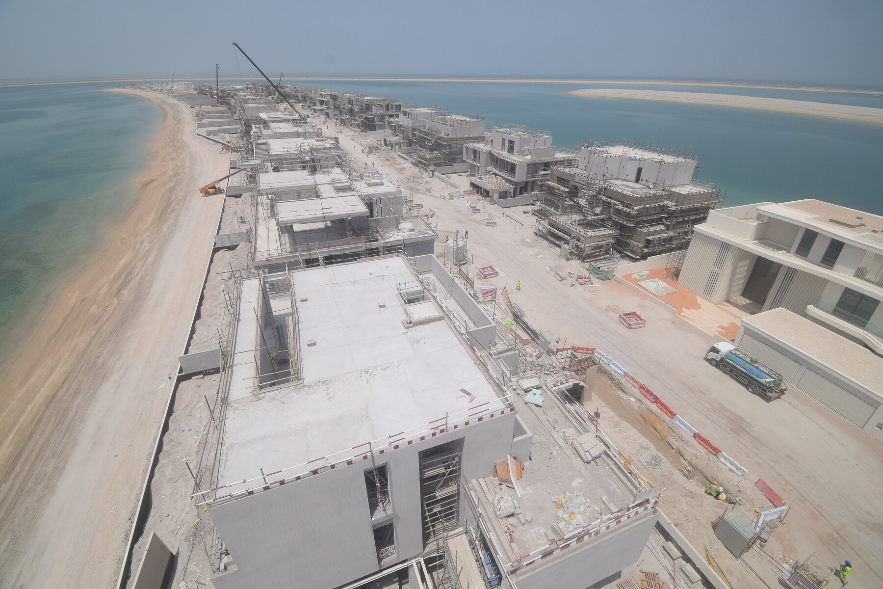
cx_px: 442
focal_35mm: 15
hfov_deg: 100.4
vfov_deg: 77.3
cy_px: 294
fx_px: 368
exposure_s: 1/800
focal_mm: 10
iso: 400
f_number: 11
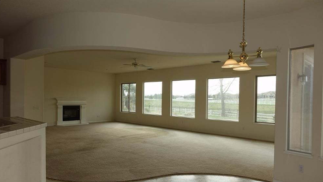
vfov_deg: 44.3
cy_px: 103
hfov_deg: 71.9
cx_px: 158
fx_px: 223
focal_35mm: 26
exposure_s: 1/250
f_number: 4
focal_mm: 8.8
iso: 125
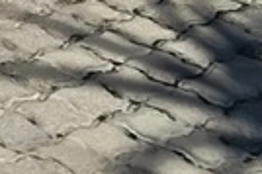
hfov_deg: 6.5
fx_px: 2079
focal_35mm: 286
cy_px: -487
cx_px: -553
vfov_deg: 4.5
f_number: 1.75
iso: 100
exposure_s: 1/1167
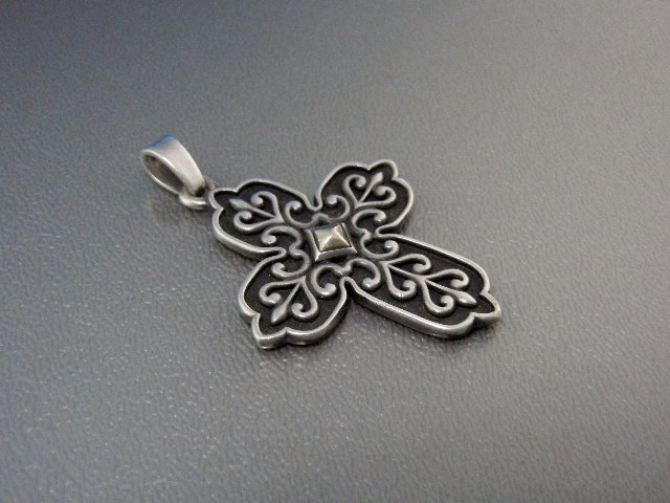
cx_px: 335
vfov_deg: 28.0
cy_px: 252
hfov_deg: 36.8
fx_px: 1006
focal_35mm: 52
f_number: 7.8
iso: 800
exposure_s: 1/30
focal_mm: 9.3
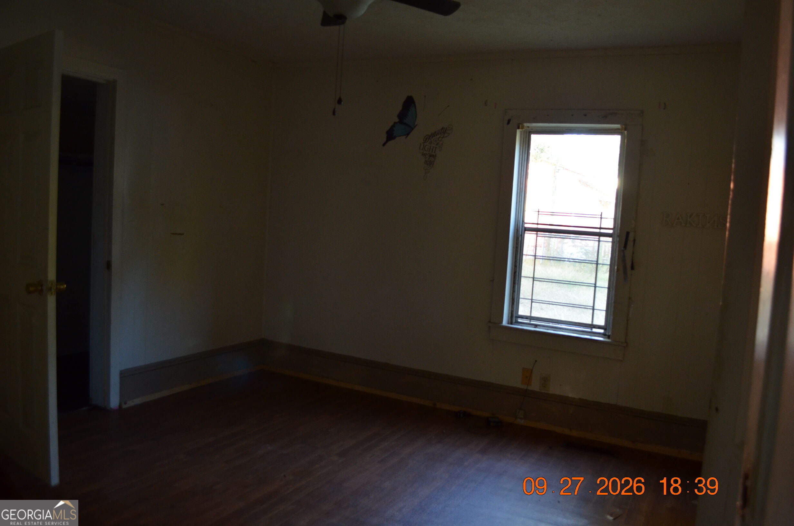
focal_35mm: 27
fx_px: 594
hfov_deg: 67.5
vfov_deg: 47.7
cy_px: 263
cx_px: 397
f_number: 3.5
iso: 800
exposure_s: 1/40
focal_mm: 18
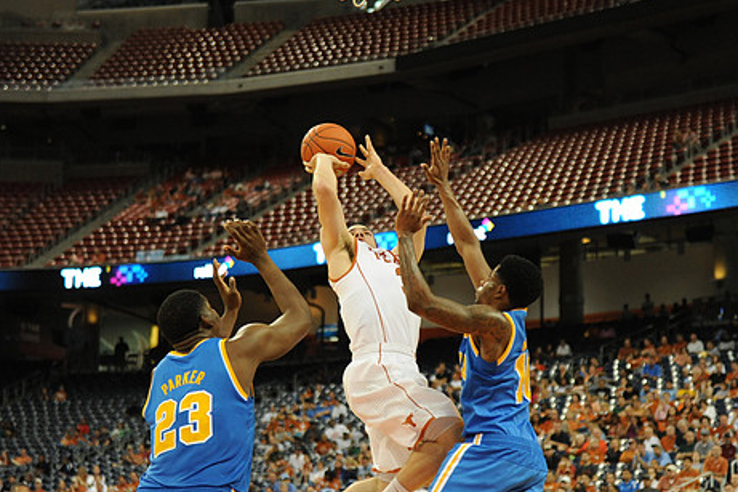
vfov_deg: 15.5
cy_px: 280
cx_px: 416
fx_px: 1803
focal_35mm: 88
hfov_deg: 23.1
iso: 3200
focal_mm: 70
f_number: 2.8
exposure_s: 1/1250
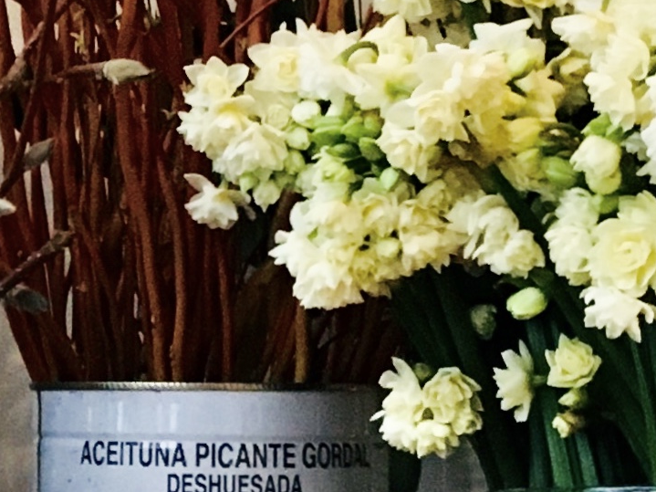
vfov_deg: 9.1
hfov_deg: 11.5
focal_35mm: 162
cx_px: -464
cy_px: 364
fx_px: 3070
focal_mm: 4.15
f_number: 2.2
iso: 200
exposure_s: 1/33
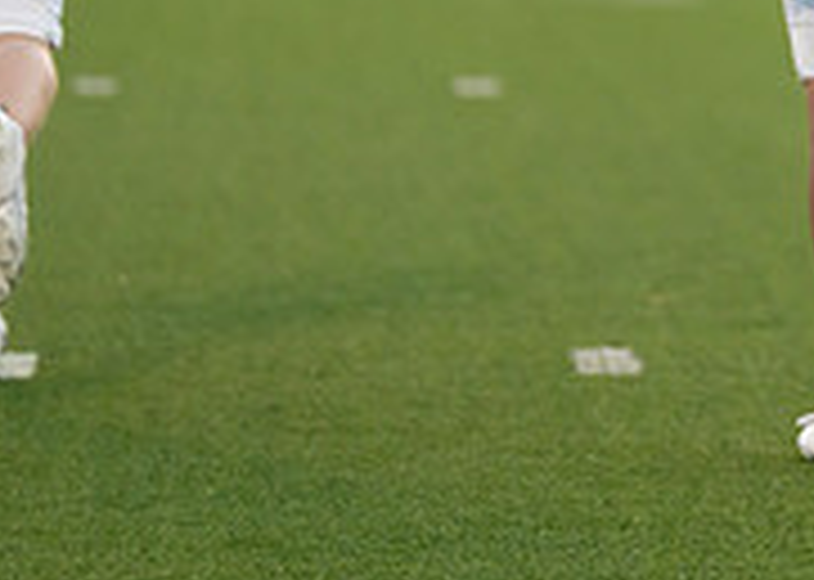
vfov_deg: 2.3
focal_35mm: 619
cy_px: -308
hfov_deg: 3.3
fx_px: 14300
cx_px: 1124
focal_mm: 167
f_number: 2.8
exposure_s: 1/1000
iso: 1000
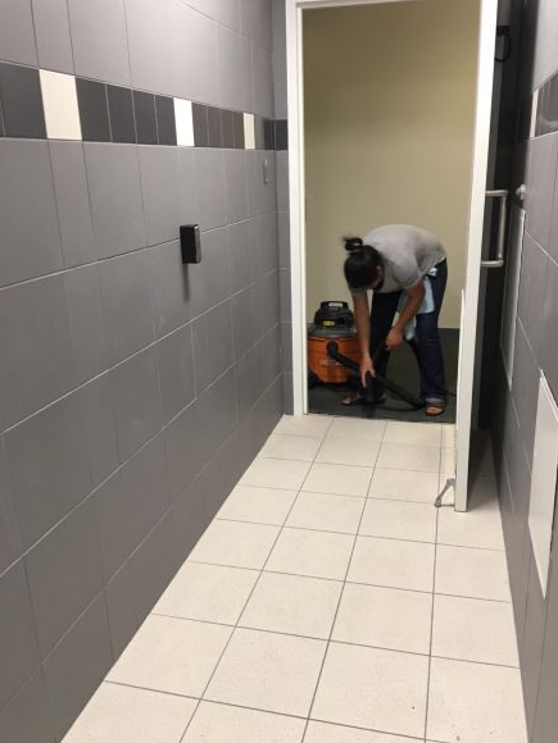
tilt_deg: -14.9
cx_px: 285
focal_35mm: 30
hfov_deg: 46.8
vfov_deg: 60.0
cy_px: 364
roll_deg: +0.6
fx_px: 645
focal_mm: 4.15
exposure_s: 1/15
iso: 50
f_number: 2.2
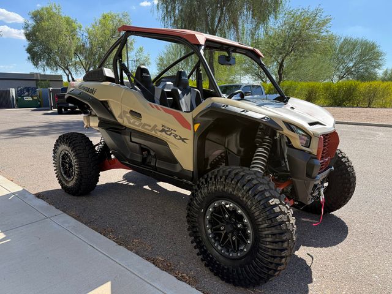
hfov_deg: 71.6
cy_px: 147
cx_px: 196
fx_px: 272
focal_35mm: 24
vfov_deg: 56.8
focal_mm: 6.76
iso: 100
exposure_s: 1/2000
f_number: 1.78
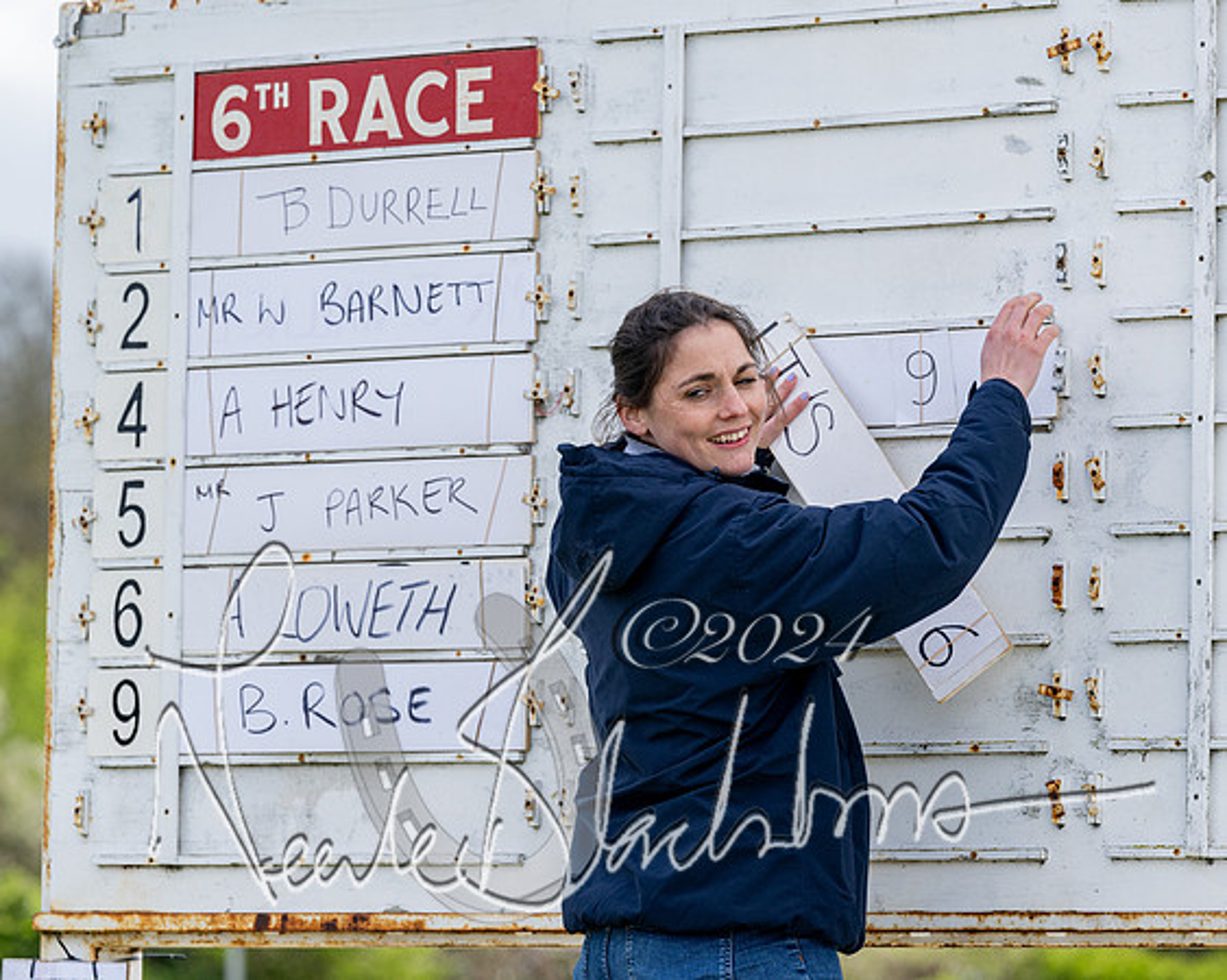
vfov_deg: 7.4
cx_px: 619
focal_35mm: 208
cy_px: 463
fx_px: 7566
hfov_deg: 9.3
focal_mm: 175
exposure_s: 1/640
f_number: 5.6
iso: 400
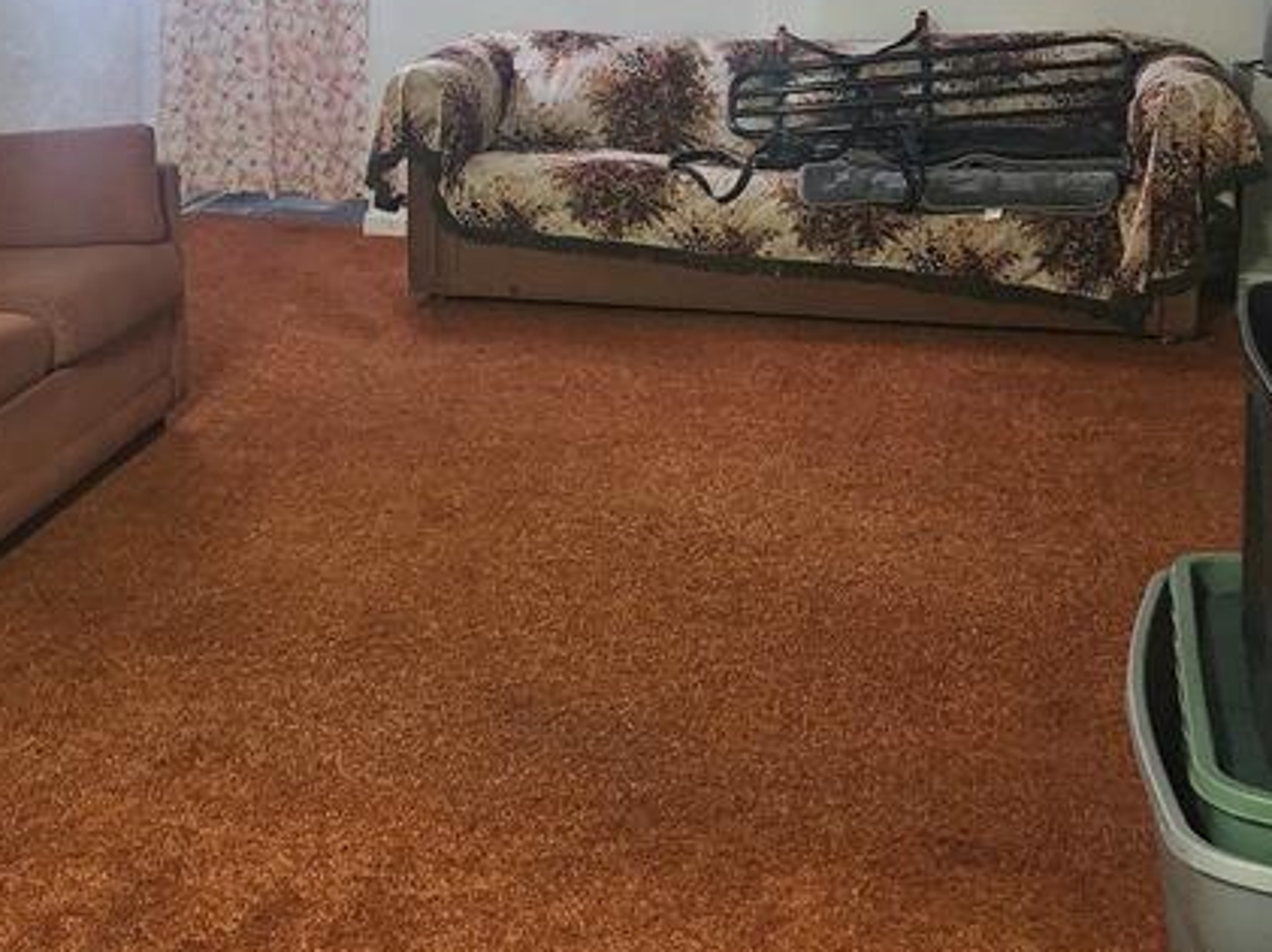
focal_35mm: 56
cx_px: 417
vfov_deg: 25.8
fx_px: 2056
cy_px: 248
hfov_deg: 34.0
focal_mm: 6.4
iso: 640
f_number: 1.8
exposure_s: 1/24
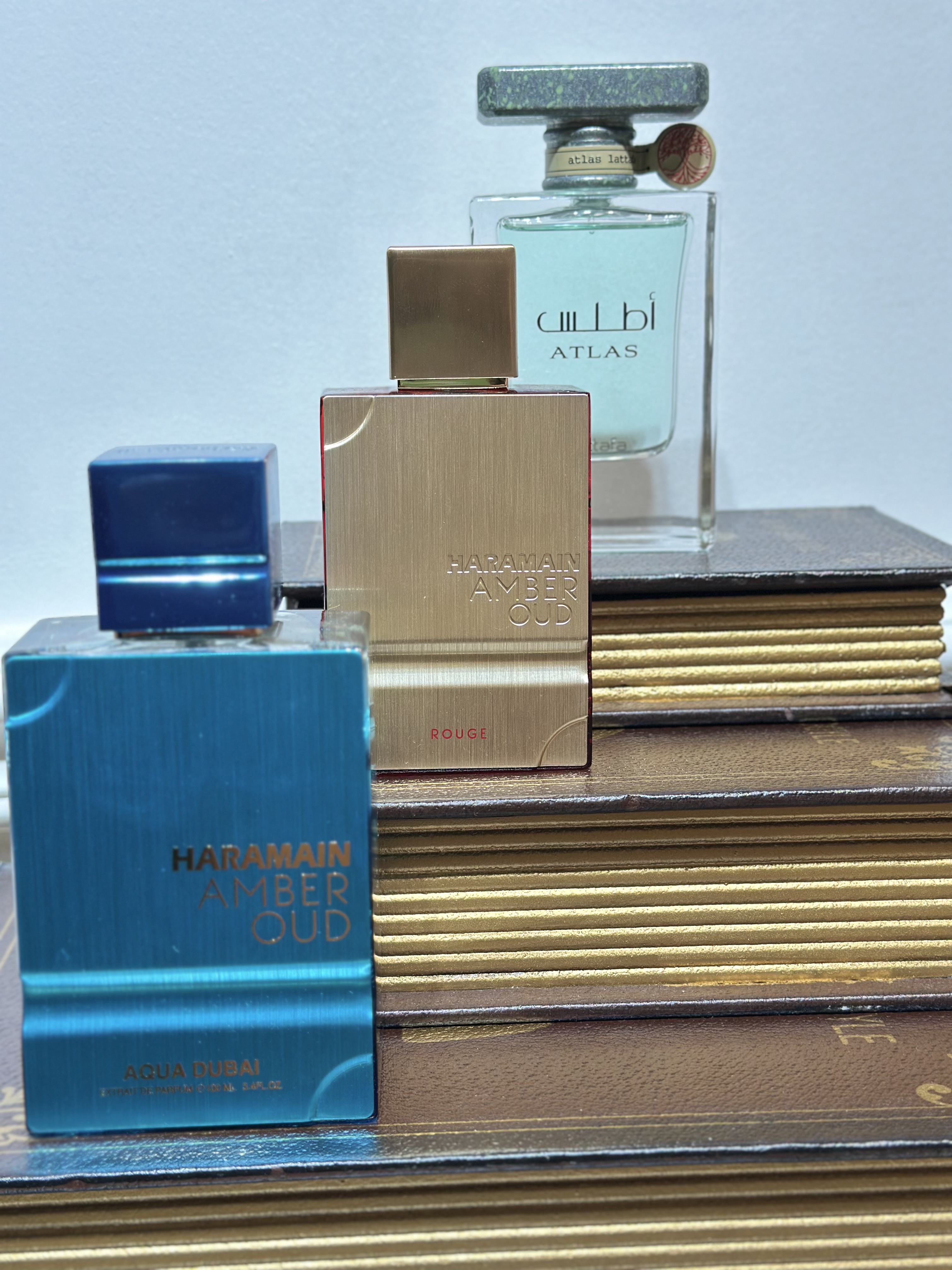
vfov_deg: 39.7
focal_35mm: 48
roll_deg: +0.3
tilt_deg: -11.7
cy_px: 635
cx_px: 476
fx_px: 1760
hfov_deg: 30.3
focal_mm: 6.86
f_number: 1.78
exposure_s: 1/196
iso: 80
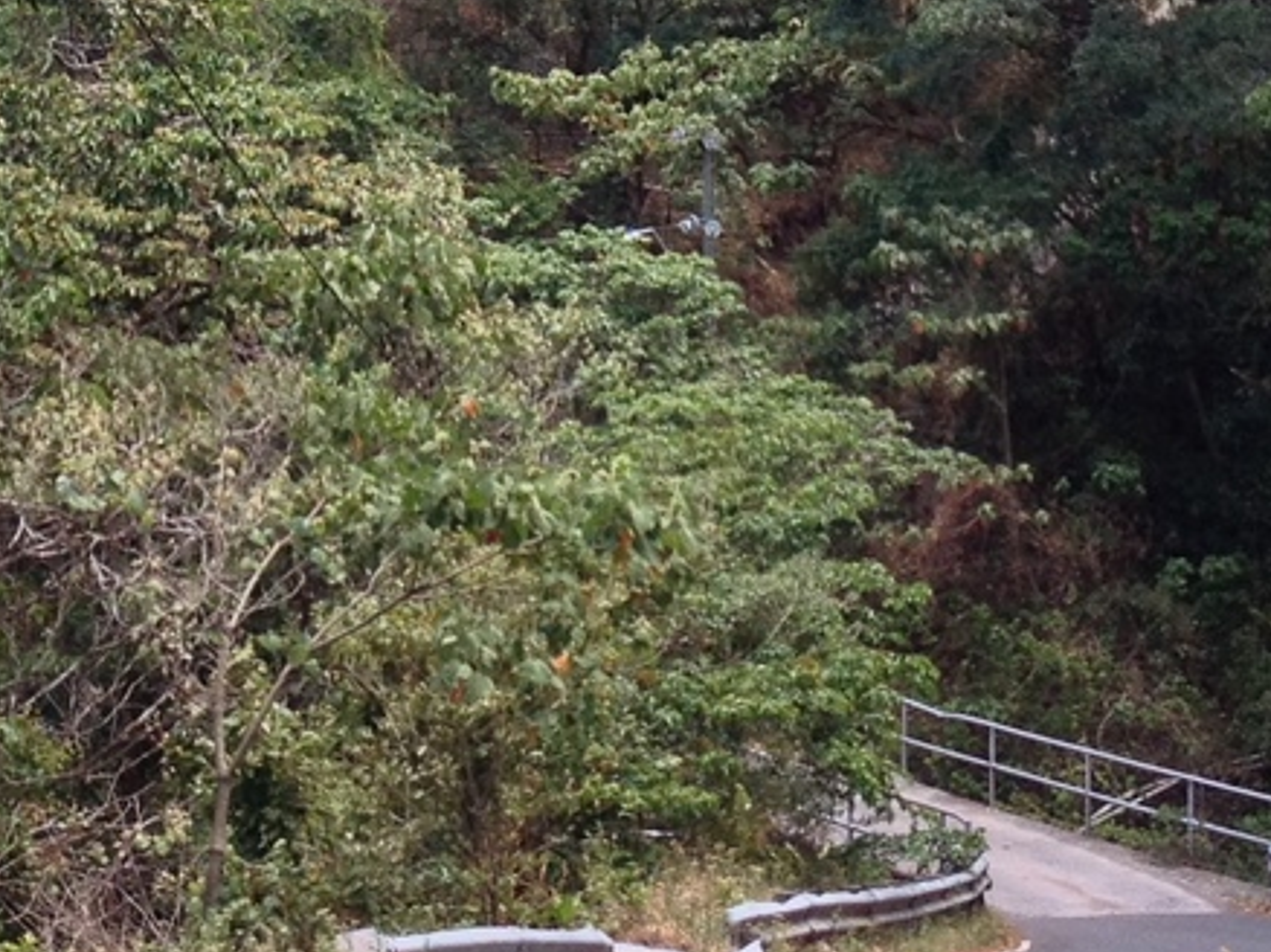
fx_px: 4697
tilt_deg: +3.2
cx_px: 488
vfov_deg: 11.3
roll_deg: -1.6
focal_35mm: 128
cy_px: -287
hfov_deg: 15.4
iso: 50
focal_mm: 4.28
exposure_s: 1/253
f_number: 2.4
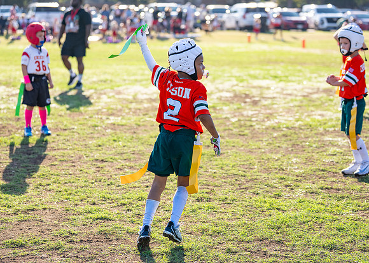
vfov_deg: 16.1
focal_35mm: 89
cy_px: 124
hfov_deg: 22.4
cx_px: 175
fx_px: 933
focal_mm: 70
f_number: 2.8
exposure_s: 1/2000
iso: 250
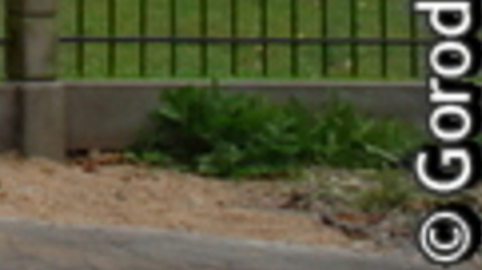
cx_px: -505
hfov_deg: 10.7
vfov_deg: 6.4
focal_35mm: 182
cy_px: -369
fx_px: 2325
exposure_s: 1/180
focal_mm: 28
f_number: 13
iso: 800
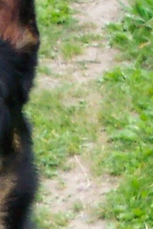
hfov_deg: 15.8
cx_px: -36
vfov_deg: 24.5
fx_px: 529
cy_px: 98
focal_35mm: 83
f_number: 2.8
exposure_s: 1/250
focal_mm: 7.5
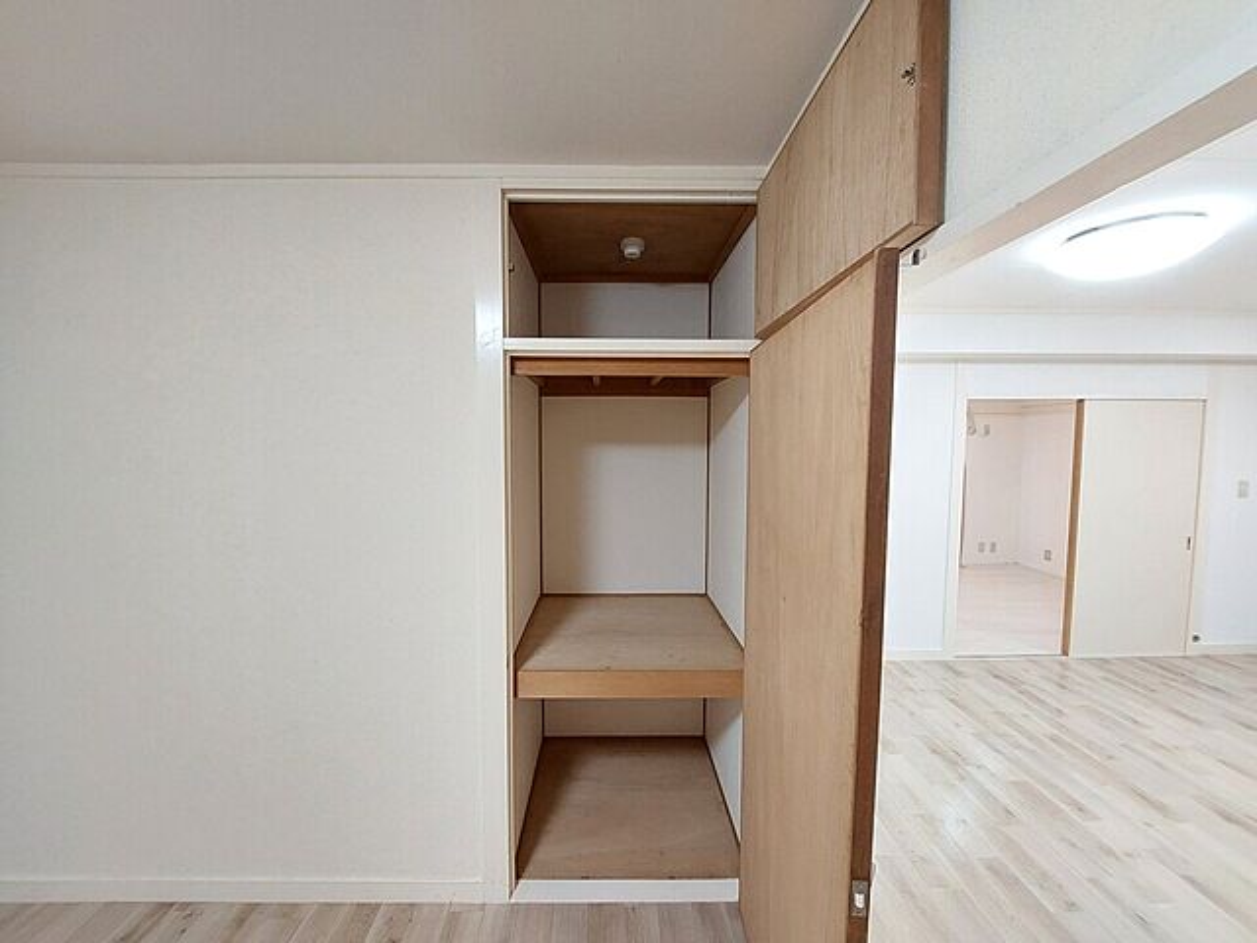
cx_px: 628
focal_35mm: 13
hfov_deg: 106.2
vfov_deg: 89.9
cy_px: 472
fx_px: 472
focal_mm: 1.74
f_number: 2.2
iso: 320
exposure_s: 1/40
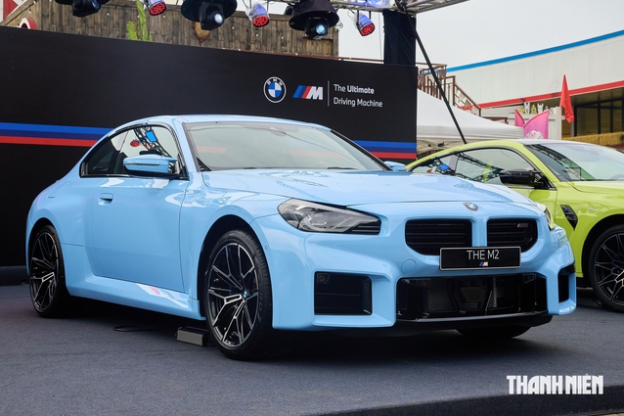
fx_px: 1049
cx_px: 303
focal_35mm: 61
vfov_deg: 22.4
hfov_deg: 33.1
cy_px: 202
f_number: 7.1
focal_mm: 39
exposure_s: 1/1000
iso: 640
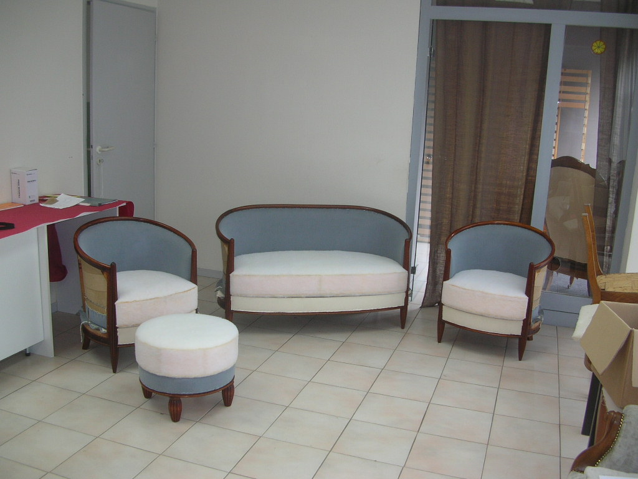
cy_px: 240
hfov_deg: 52.6
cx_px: 319
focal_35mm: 35
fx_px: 645
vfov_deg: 40.7
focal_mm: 5.8
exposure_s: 1/30
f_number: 2.8
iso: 50
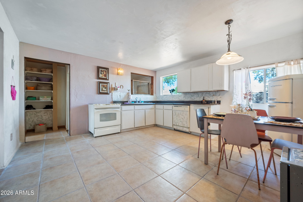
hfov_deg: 104.2
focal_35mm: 14
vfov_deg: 81.2
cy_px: 101
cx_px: 152
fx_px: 118
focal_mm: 14
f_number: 9
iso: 250
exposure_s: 1/2.5
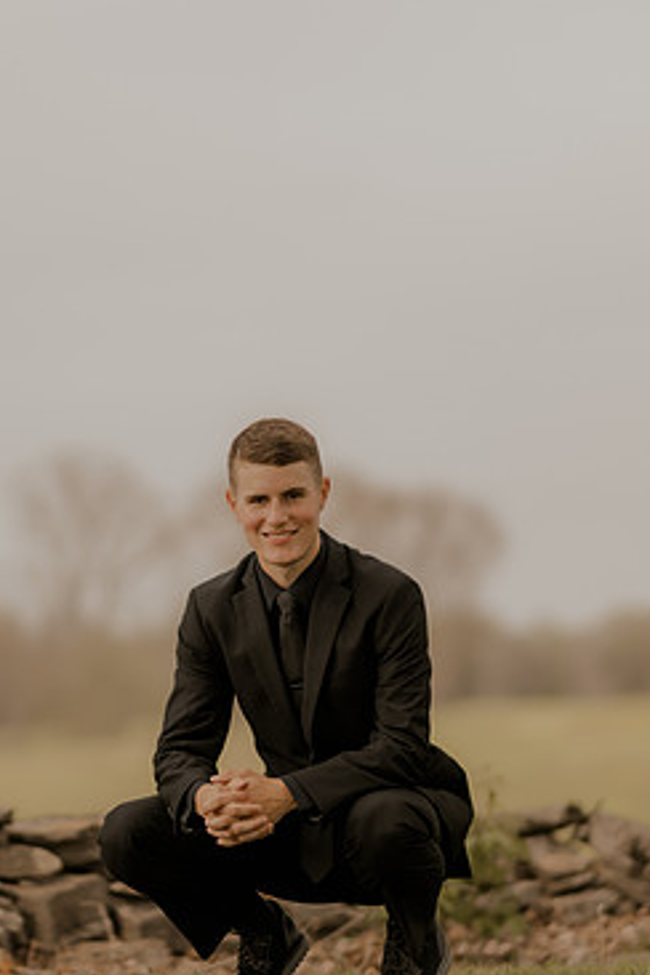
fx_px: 4225
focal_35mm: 156
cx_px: 272
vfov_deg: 13.2
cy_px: 565
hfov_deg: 8.8
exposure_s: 1/2500
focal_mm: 85
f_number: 1.4
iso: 160
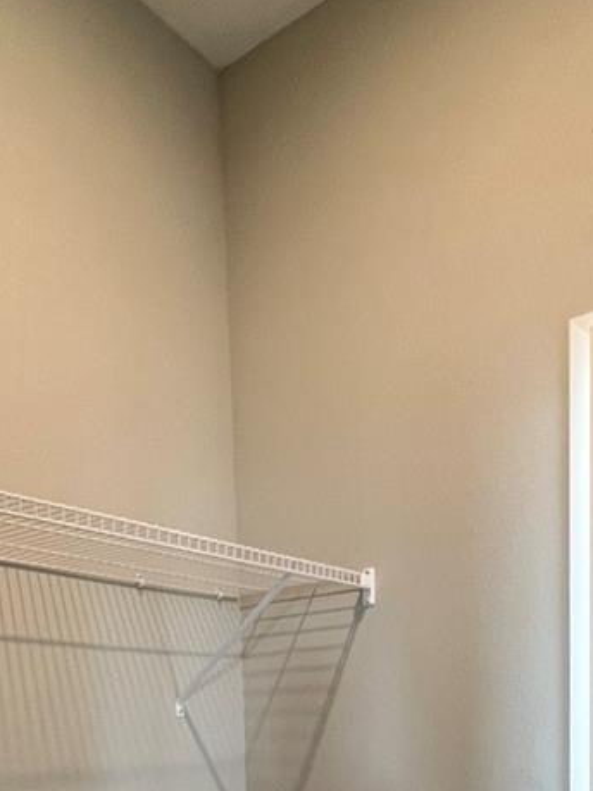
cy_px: 822
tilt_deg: -6.0
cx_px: 248
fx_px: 777
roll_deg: +2.7
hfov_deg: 41.6
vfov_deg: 44.3
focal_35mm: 34
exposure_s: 1/120
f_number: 1.8
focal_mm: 1.57
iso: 250
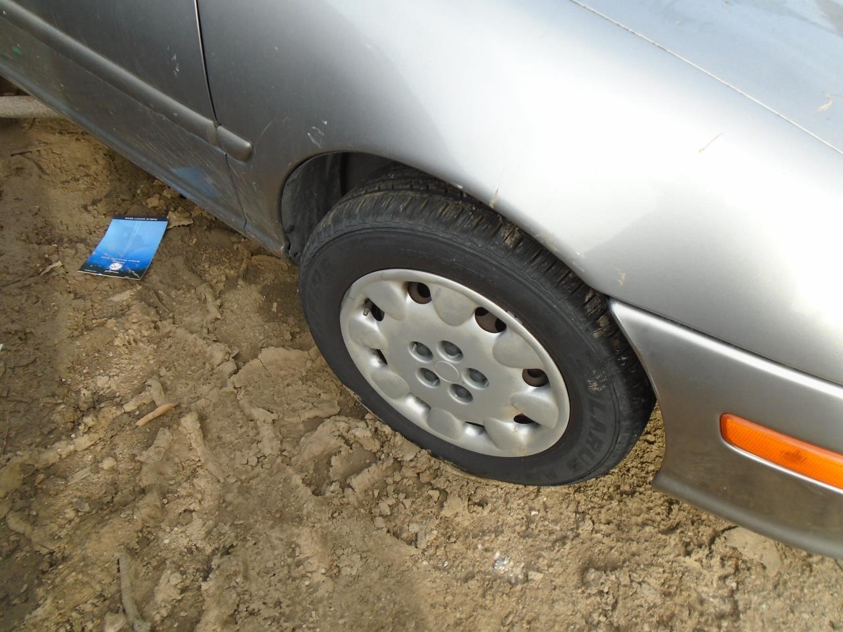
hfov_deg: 67.3
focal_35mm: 26
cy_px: 316
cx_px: 422
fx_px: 633
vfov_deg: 53.1
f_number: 3.2
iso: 100
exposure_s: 1/200
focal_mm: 4.6
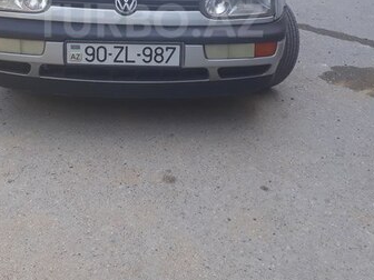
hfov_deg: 36.0
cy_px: 21
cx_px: 149
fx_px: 573
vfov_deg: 26.5
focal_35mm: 53
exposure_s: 1/324
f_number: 1.9
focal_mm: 3.6
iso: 40
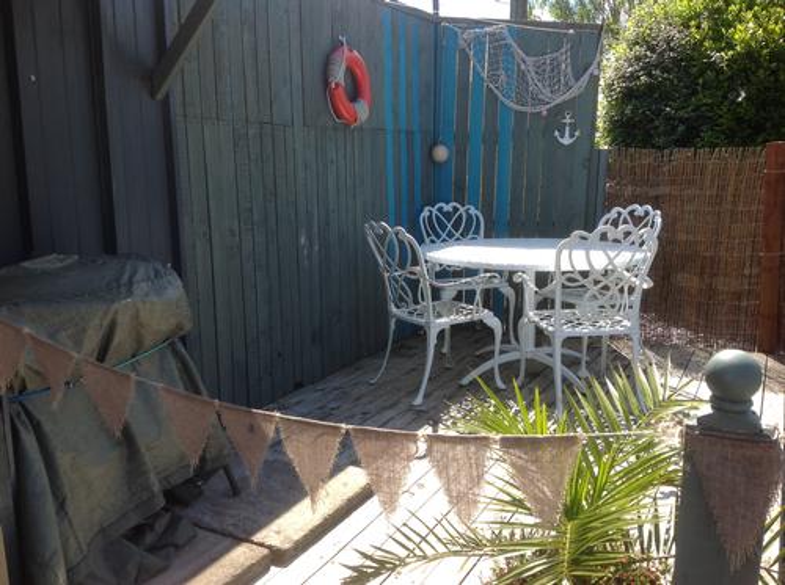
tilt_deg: -8.7
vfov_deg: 40.6
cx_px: 392
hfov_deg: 52.7
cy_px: 292
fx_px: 792
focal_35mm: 35
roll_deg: +2.2
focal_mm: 4.28
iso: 50
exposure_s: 1/703
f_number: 2.4
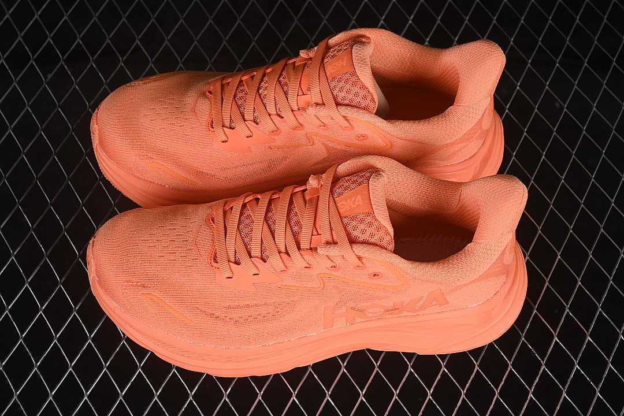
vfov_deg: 18.2
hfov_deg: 27.0
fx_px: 1300
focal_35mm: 75
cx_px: 312
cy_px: 208
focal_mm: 50
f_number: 7.1
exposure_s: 1/80
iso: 160
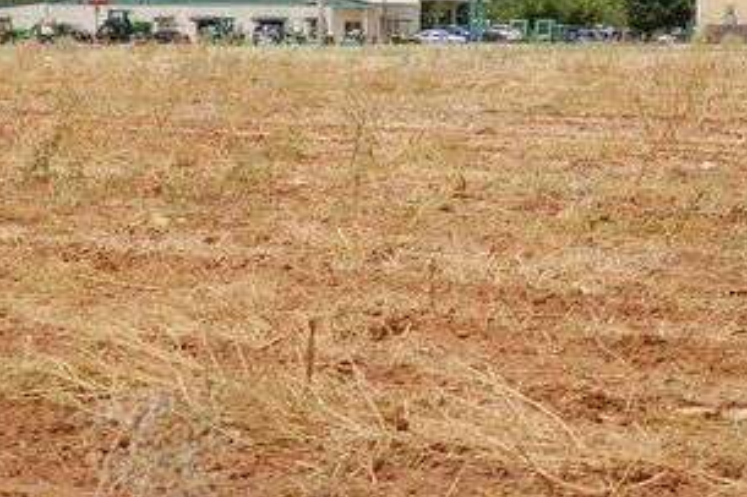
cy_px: 22
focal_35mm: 173
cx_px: 328
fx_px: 3589
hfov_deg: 11.9
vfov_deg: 7.9
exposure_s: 1/2000
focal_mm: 55
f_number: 4.5
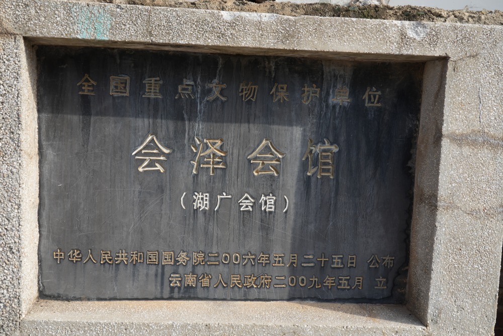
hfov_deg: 46.4
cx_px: 252
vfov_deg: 31.9
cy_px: 168
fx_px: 587
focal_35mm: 42
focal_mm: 42
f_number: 9
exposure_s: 1/100
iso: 160
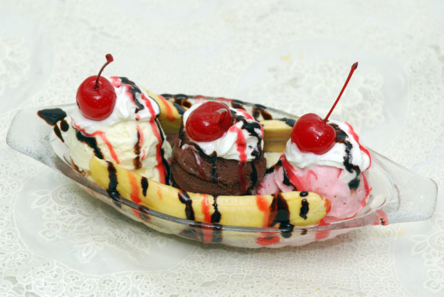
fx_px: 1945
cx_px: 222
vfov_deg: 8.7
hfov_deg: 13.0
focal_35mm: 158
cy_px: 148
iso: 800
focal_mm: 105
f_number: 6.3
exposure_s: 1/160
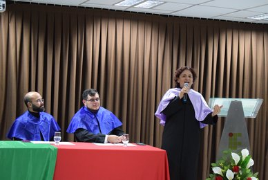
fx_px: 615
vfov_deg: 16.6
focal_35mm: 82
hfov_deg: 24.6
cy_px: 90
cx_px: 134
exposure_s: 1/60
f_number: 5.6
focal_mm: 55
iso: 4000
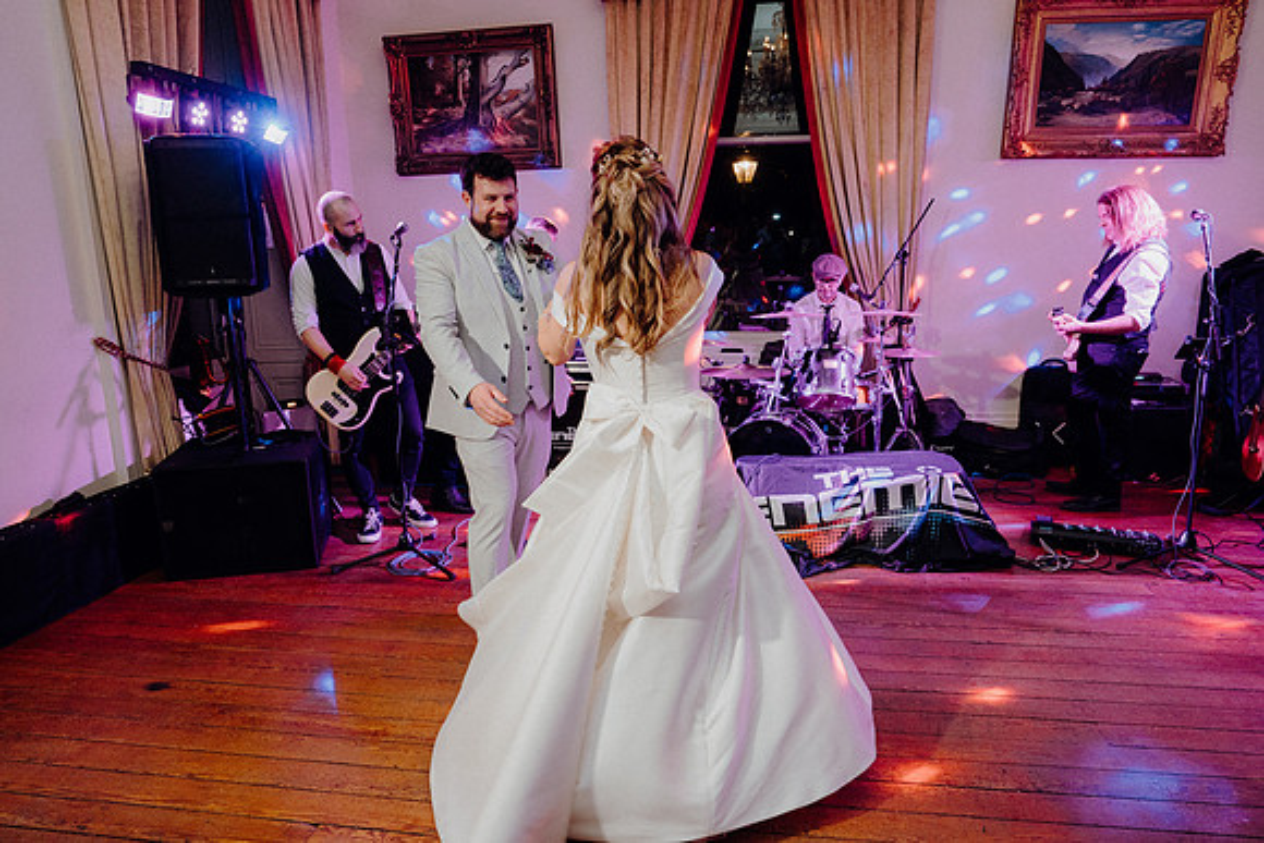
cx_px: 632
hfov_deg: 73.7
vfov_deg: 53.2
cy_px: 422
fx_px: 843
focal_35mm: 24
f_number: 3.5
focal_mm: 24
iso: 2500
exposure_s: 1/160
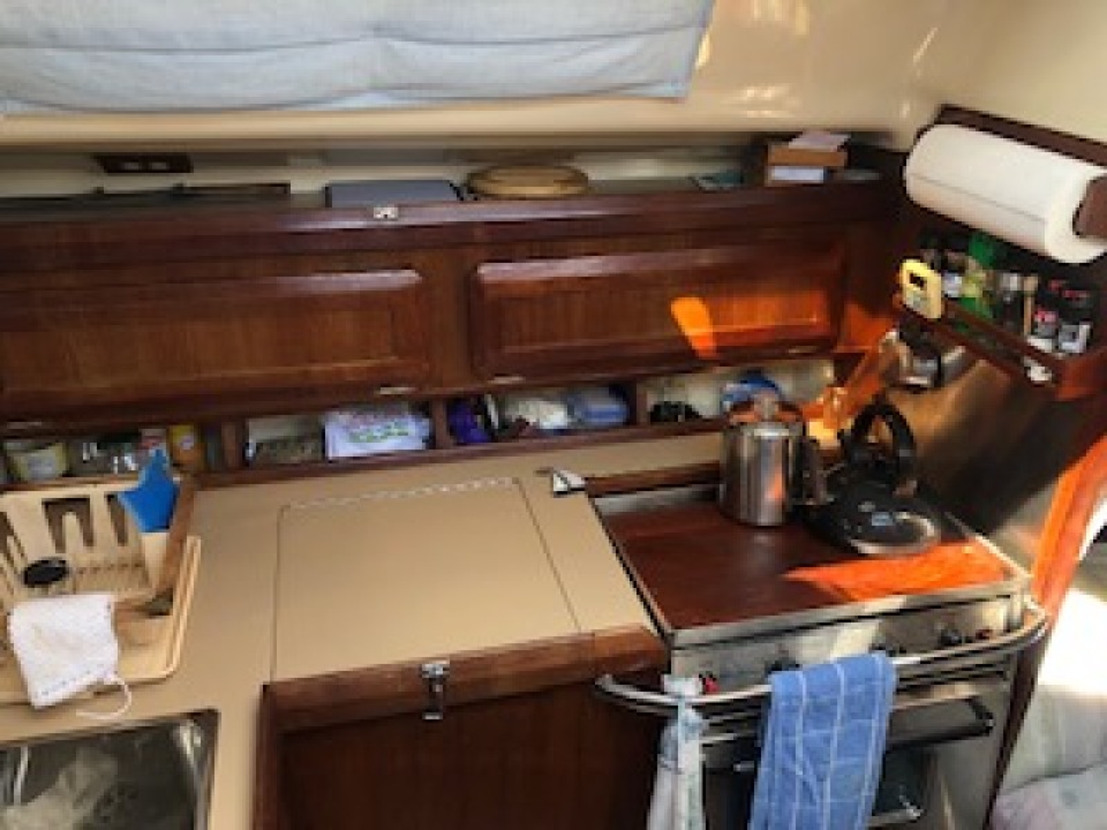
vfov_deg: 49.7
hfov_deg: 63.4
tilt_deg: -24.0
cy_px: 415
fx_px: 895
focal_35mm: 28
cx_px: 554
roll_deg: +1.7
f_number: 1.8
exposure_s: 1/120
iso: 64
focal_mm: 3.99
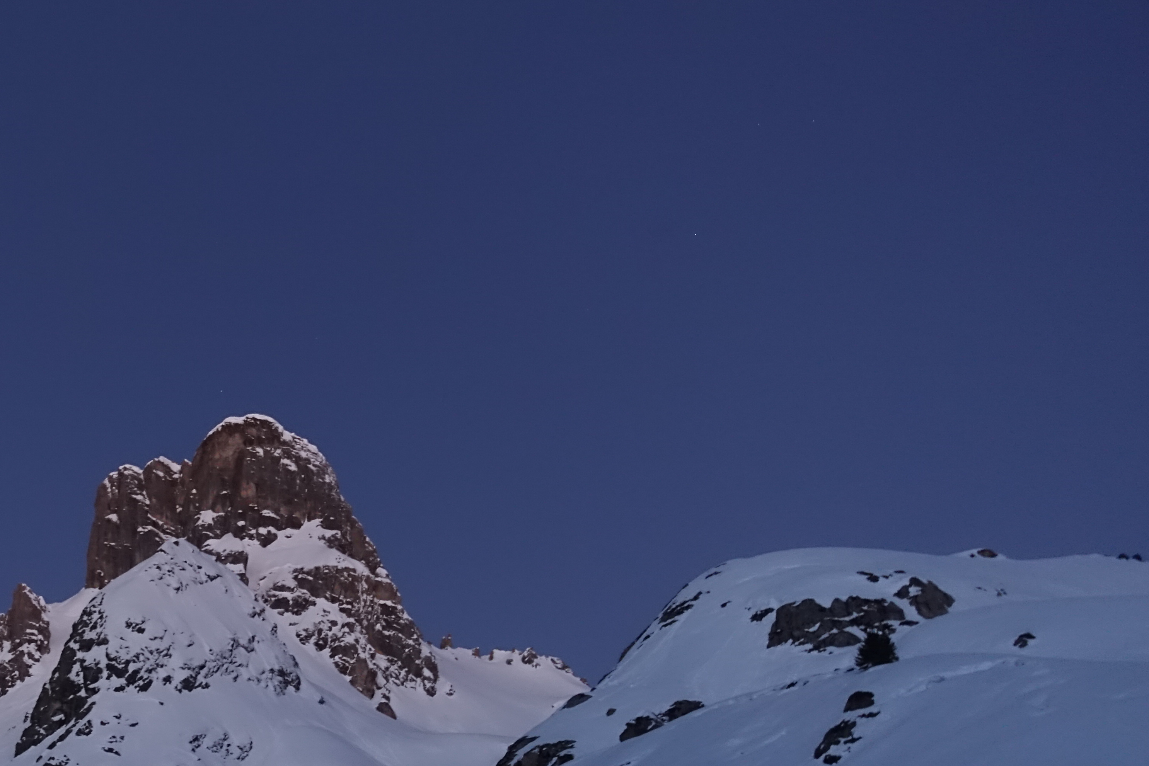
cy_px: 613
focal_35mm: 81
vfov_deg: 16.7
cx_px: 155
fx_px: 2585
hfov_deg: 24.5
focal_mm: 16.17
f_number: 2.8
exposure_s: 1/8
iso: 1250
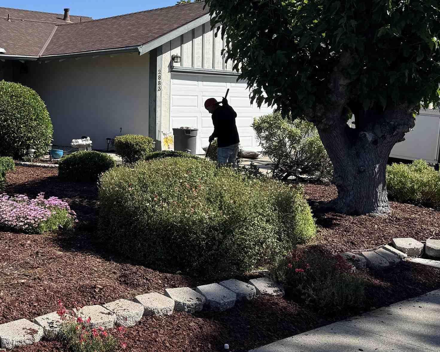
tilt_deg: +0.0
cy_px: 115
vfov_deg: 30.6
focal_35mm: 49
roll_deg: -0.5
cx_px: 28
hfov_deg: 35.4
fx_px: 638
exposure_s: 1/3096
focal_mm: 6.76
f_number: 1.78
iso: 80
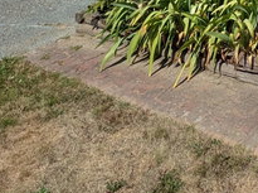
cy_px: -169
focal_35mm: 47
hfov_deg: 33.3
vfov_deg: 20.2
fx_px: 350
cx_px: 307
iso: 46
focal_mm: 2.02
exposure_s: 1/4184
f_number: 1.7
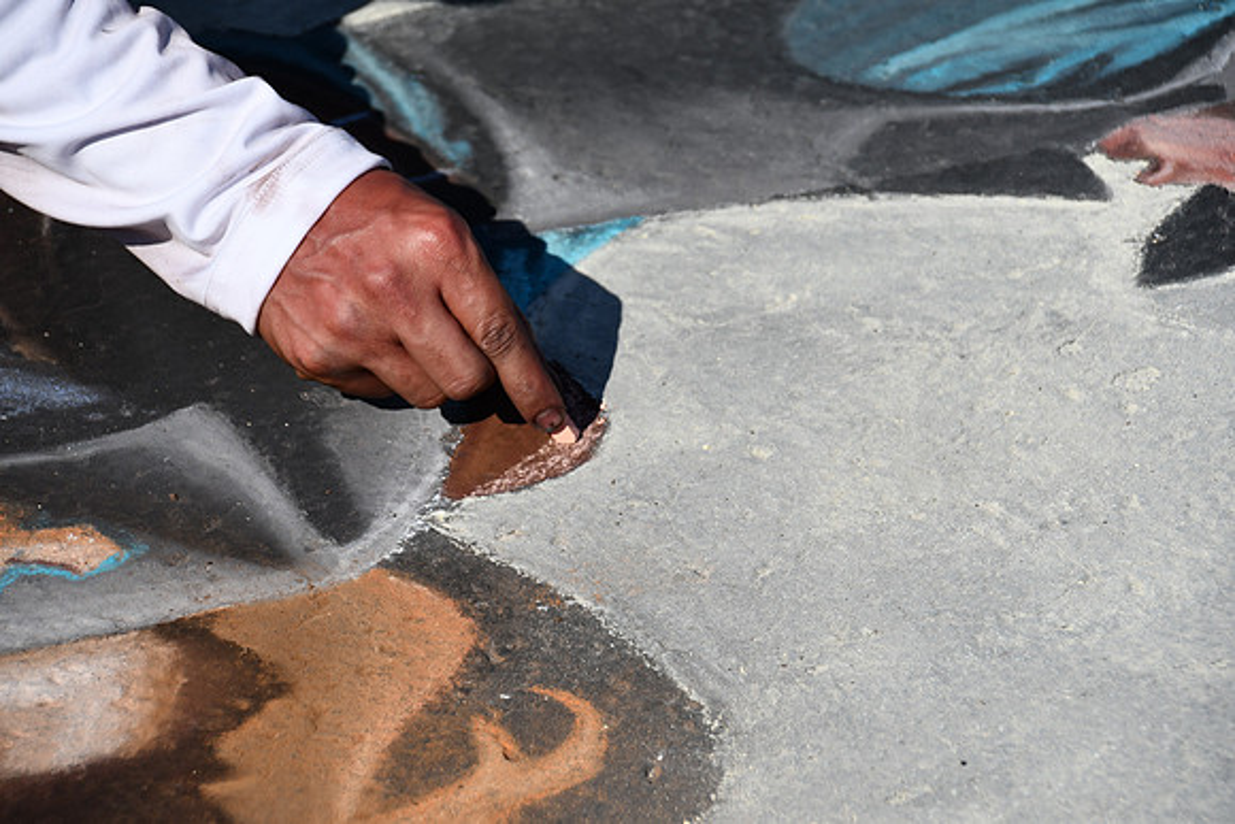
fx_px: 7960
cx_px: 618
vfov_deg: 5.9
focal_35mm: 232
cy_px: 412
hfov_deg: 8.9
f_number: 8
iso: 110
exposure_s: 1/500
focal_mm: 155
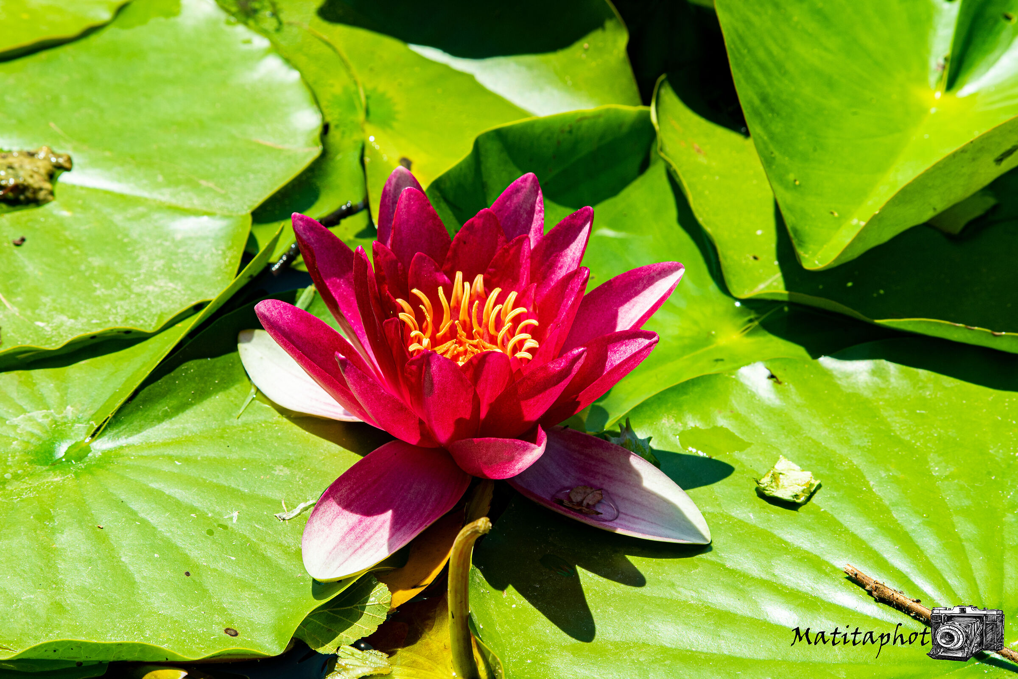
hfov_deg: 8.6
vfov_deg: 5.7
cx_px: 509
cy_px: 340
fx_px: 6789
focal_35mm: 240
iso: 250
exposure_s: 1/250
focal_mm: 240
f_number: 13
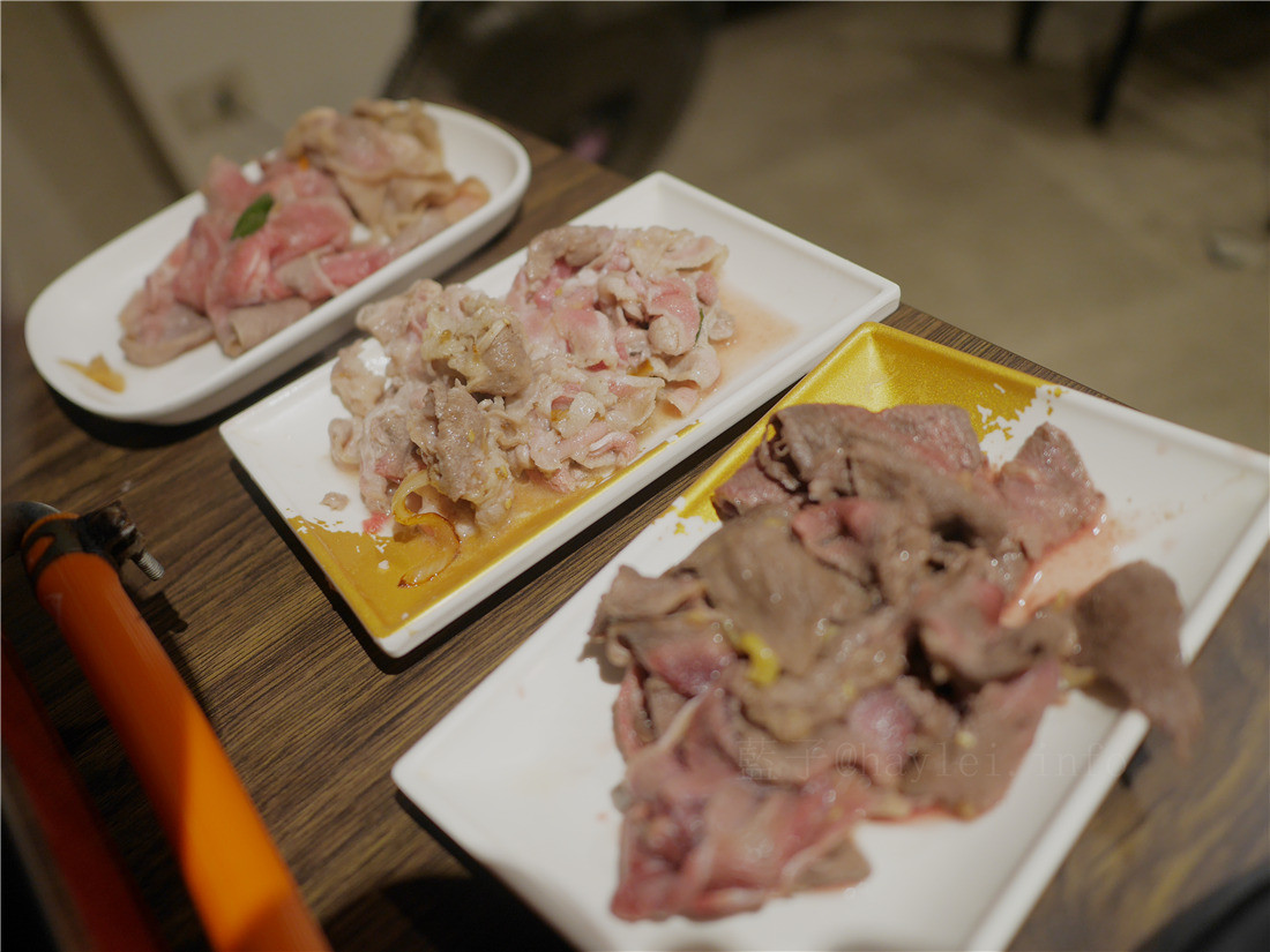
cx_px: 635
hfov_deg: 60.0
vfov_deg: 46.8
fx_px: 1101
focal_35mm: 30
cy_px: 476
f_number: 1.7
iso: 200
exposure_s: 1/60
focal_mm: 15
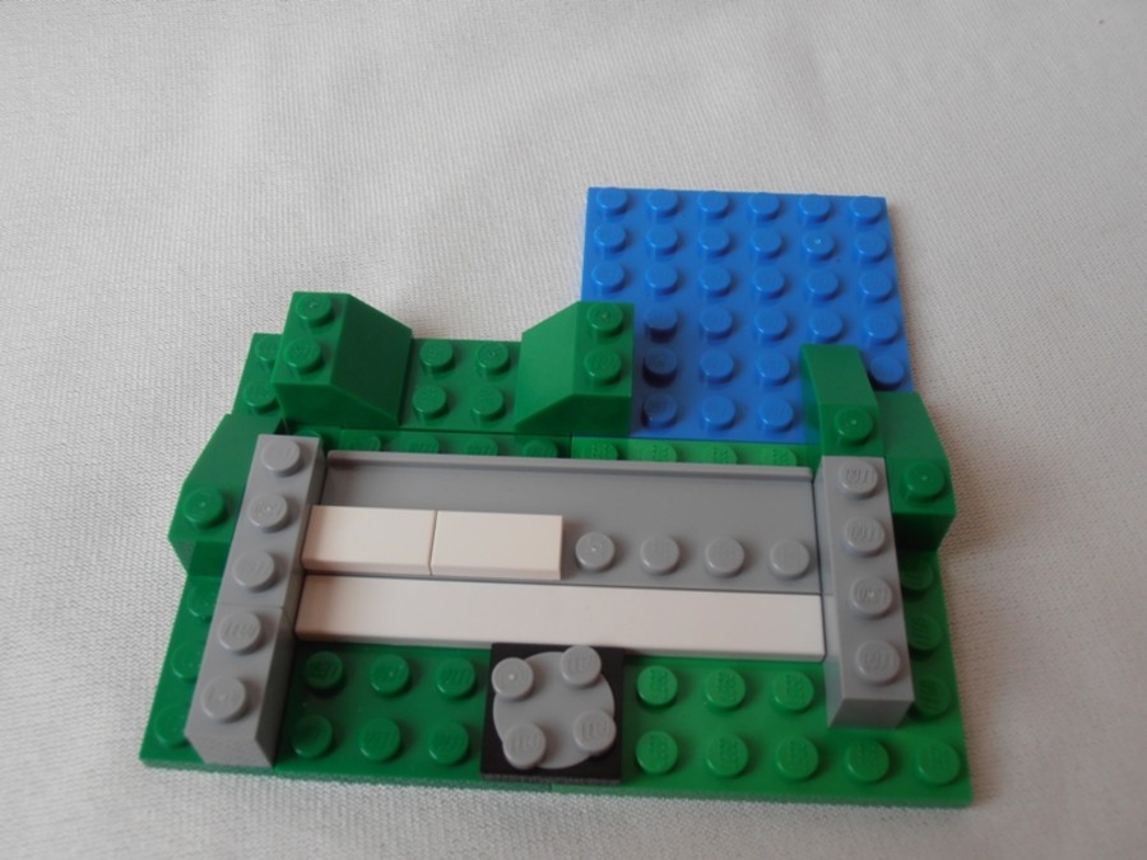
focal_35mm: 37
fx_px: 1226
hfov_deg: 50.1
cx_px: 574
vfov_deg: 38.7
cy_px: 430
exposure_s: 1/60
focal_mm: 6.61
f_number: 3.9
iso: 80
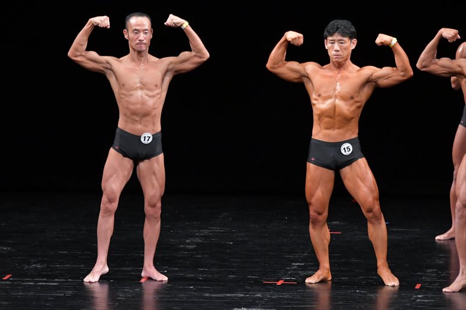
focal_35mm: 285
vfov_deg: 4.8
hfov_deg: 7.2
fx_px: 3687
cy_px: 155
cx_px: 233
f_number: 5.6
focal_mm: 190
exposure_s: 1/400
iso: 3200
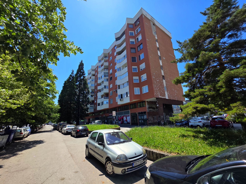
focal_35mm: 13
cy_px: 92
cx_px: 123
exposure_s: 1/1550
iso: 40
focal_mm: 2.2
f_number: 1.9
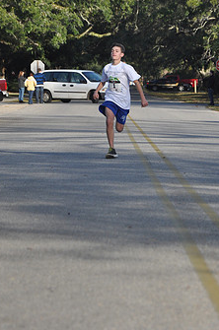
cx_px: 117
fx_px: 1939
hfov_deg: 6.5
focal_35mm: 212
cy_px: 134
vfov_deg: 9.7
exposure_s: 1/800
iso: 400
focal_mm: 105
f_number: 7.1
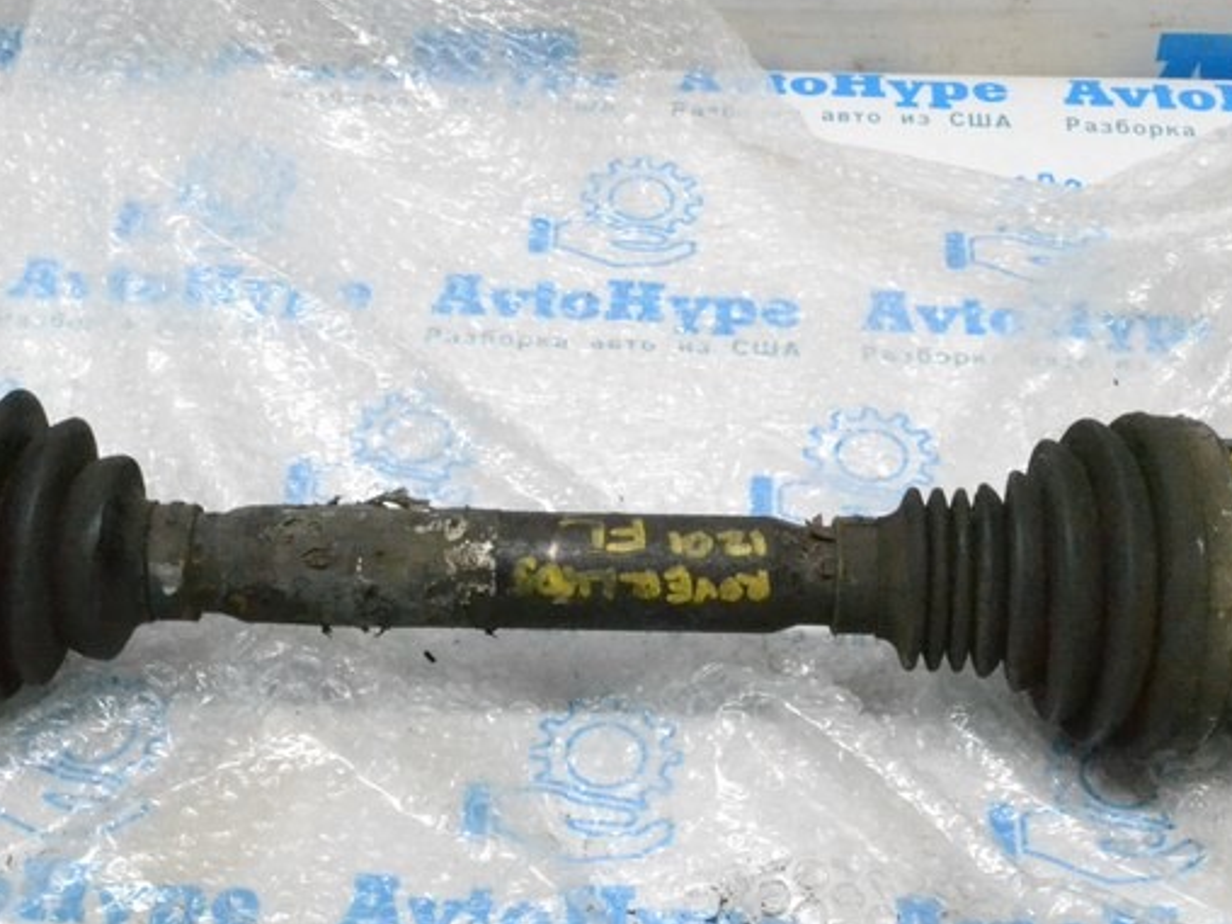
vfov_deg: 22.9
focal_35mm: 64
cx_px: 645
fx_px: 2278
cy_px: 440
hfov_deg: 30.3
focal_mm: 22
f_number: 11
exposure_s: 1/160
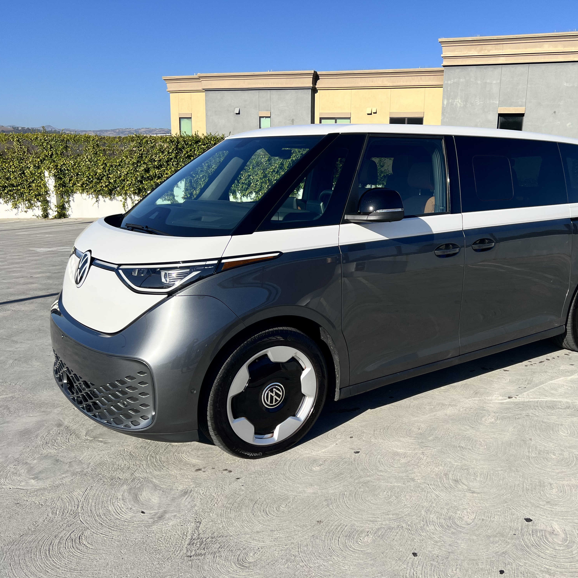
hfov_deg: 52.0
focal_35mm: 31
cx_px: 363
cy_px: 291
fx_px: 586
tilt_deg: -13.2
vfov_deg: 52.5
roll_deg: -1.8
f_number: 1.5
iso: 50
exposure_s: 1/5319
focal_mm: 5.7
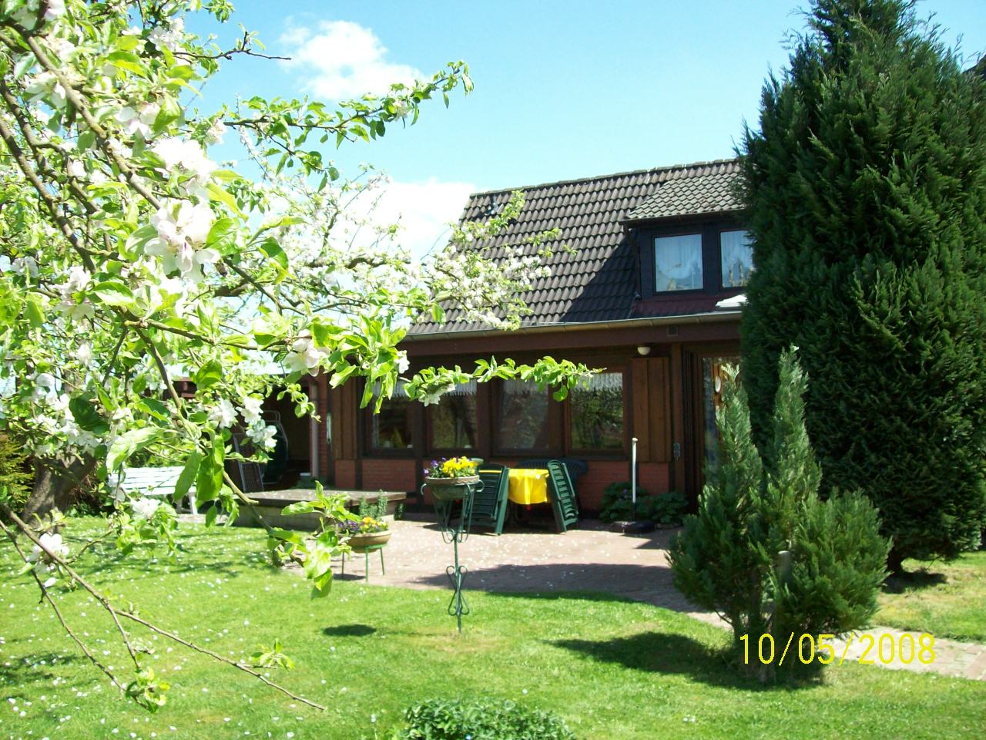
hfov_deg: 51.4
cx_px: 493
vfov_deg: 39.7
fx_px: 1025
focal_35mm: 36
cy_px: 370
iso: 80
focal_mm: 6
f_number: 2.7
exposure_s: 1/534
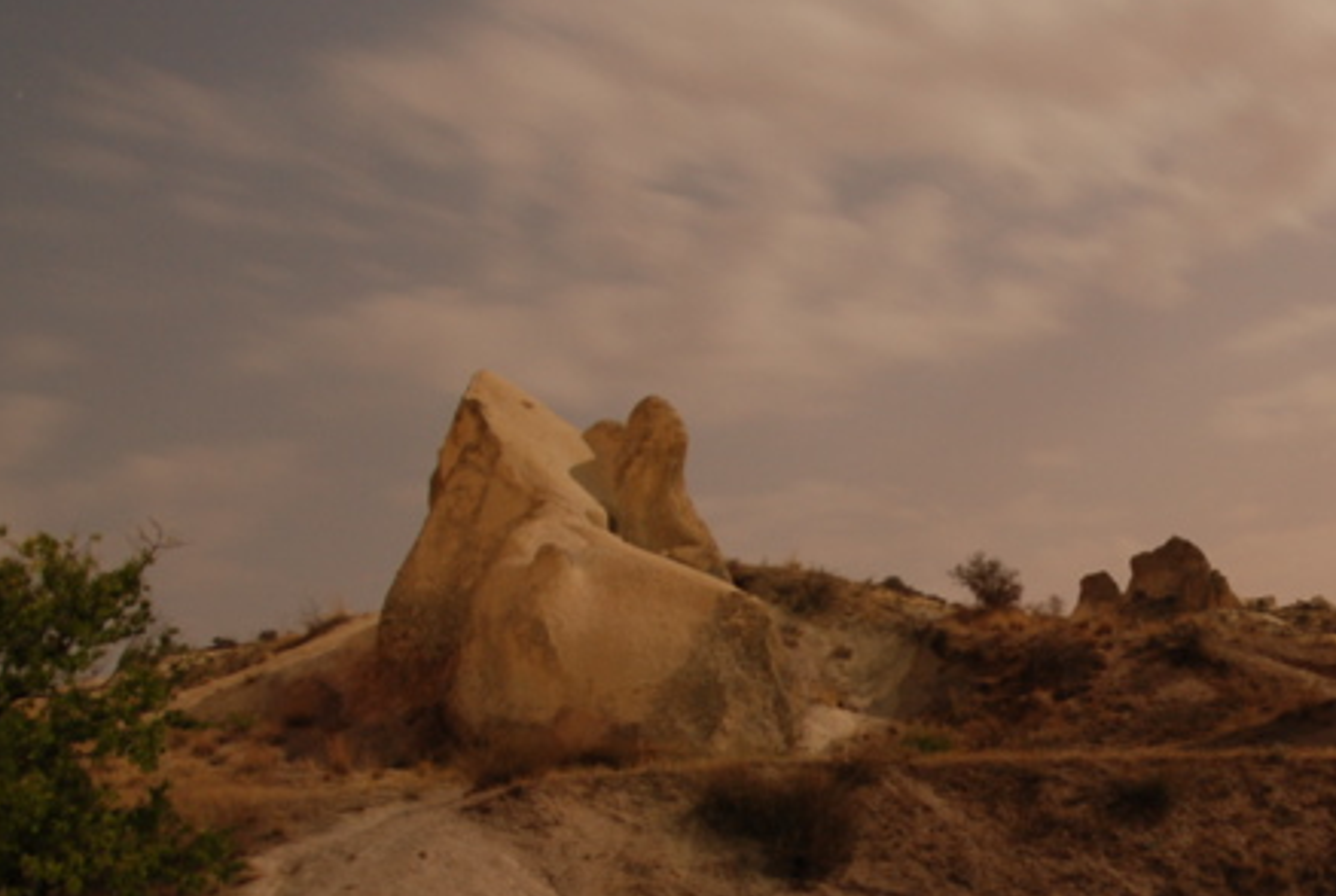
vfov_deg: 21.4
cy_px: 702
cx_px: 1188
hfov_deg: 30.5
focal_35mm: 63
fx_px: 2343
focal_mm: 18
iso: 200
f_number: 3.5
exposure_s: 44.1
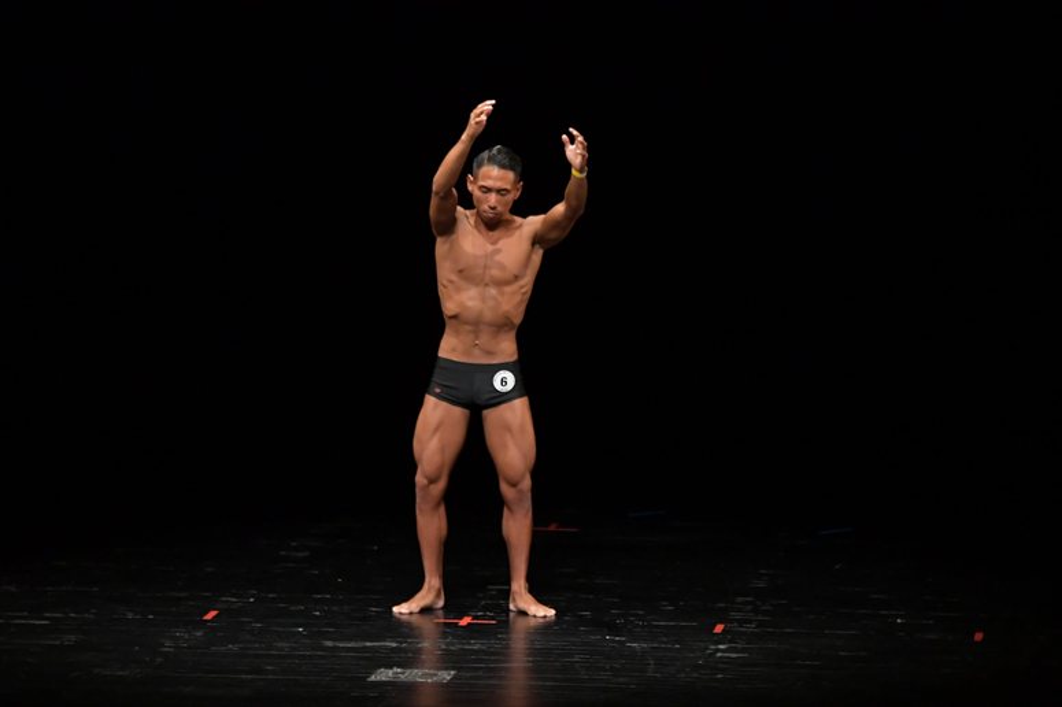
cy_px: 354
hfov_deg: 9.2
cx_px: 531
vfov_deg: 6.1
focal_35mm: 225
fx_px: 6634
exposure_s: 1/400
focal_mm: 150
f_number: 5.6
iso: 3200
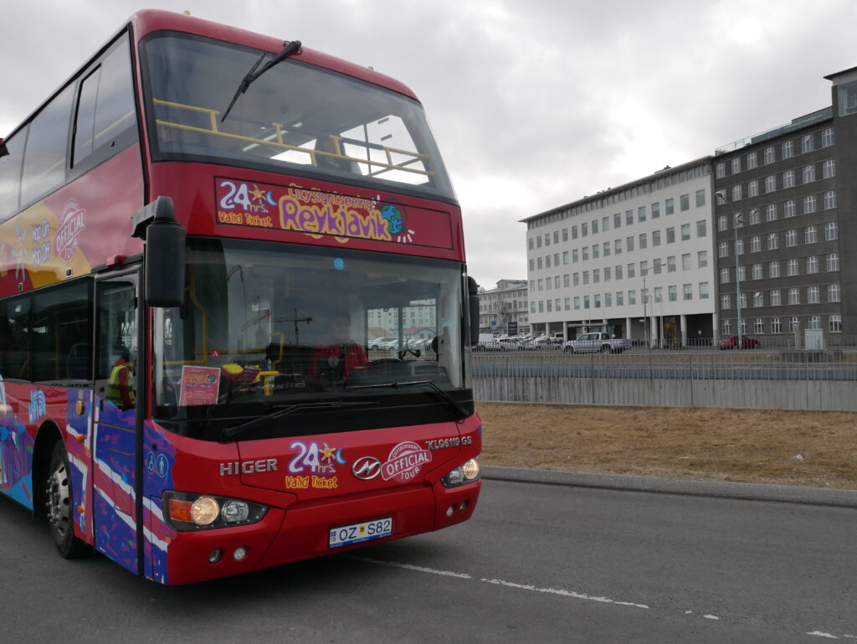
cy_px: 322
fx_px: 743
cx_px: 428
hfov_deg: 59.9
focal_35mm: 30
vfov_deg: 46.8
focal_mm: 15
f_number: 8
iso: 200
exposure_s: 1/400
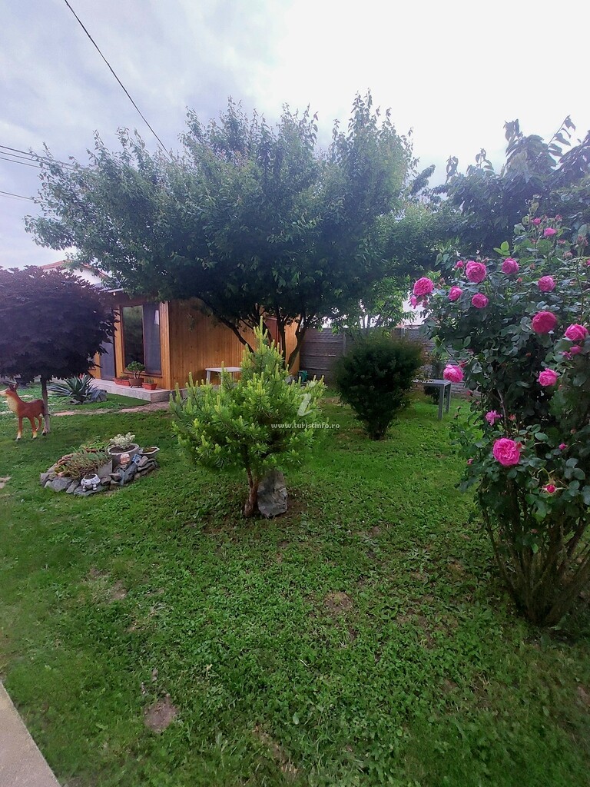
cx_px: 295
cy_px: 394
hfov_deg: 89.9
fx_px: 295
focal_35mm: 13
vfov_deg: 106.2
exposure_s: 1/50
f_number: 2.2
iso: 320
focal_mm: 1.74
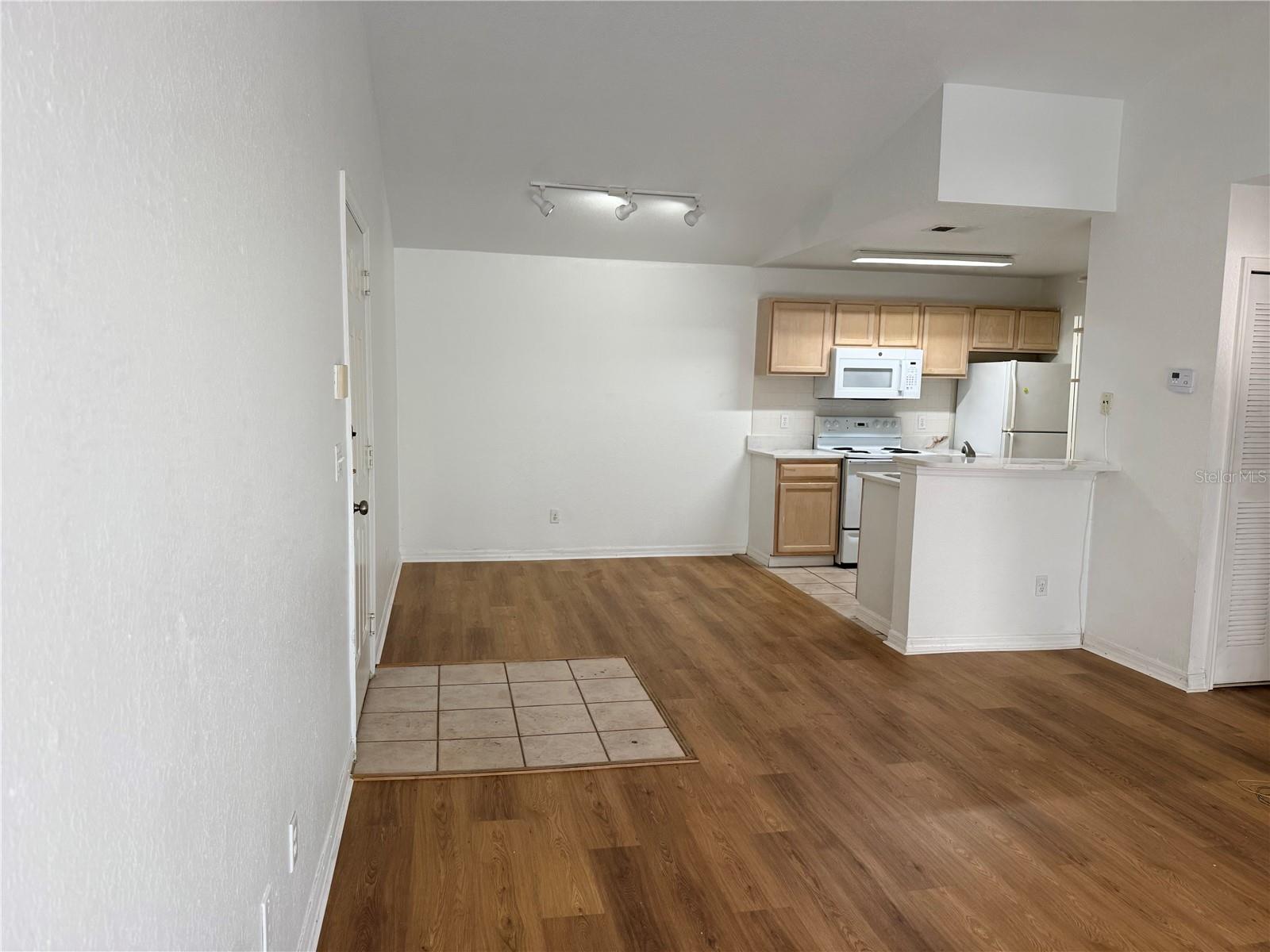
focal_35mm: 24
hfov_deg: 71.6
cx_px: 635
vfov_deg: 56.8
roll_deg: -1.4
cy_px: 476
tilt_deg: -6.7
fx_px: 881
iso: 64
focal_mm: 6.76
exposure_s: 1/120
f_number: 1.78
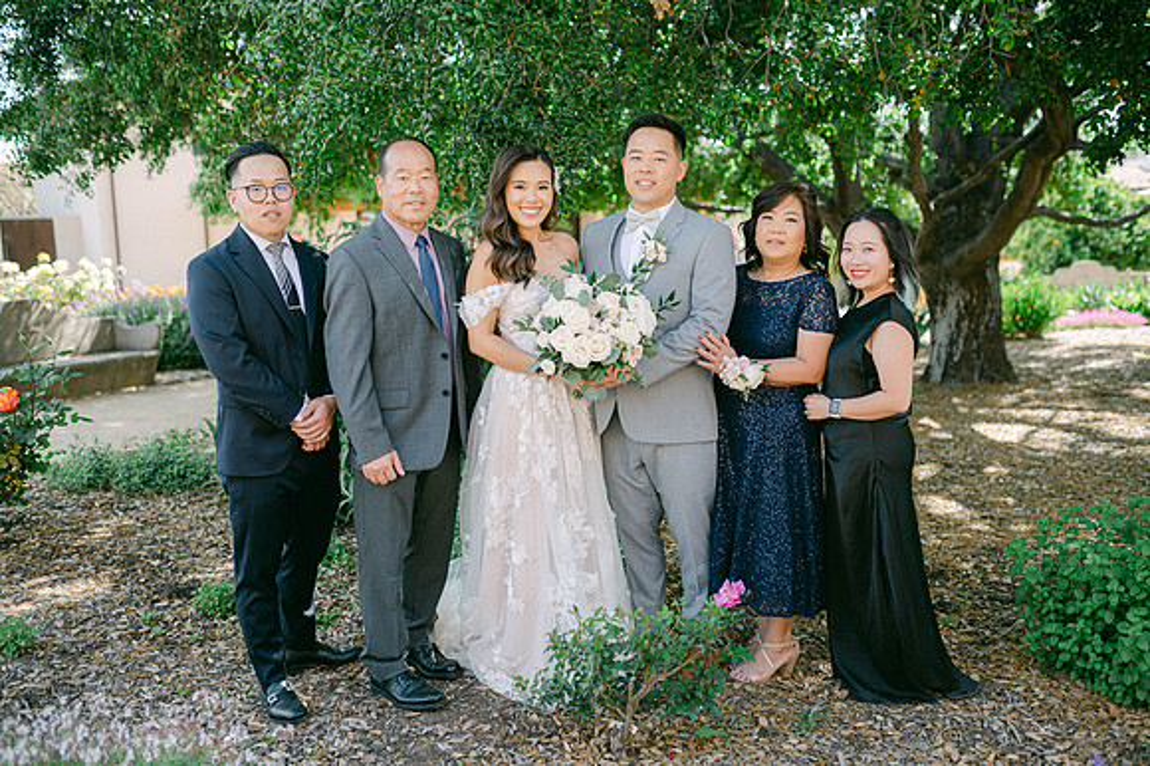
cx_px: 575
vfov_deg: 37.8
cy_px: 383
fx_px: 1117
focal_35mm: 35
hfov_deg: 54.5
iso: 100
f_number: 2
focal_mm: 35
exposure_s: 1/800
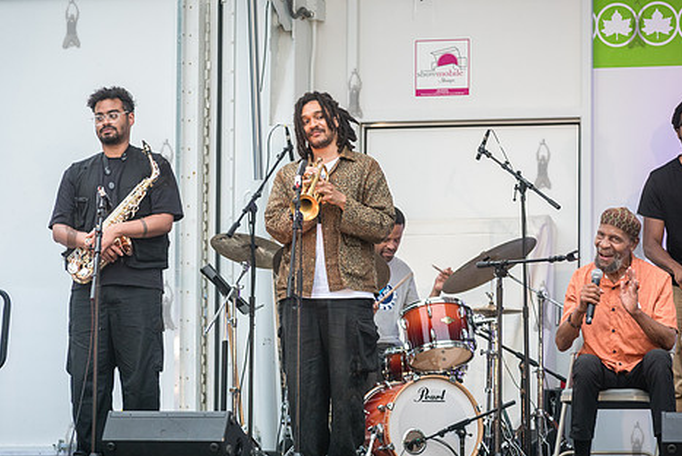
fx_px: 3867
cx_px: 339
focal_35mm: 204
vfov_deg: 6.7
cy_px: 235
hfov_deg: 10.1
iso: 1000
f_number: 4.5
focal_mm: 155
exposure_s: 1/320
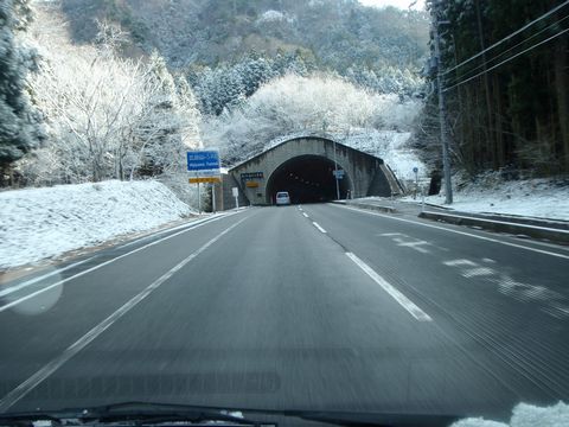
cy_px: 214
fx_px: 460
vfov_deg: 49.7
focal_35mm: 28
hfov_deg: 63.4
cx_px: 284
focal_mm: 5
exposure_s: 1/80
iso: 64
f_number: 4
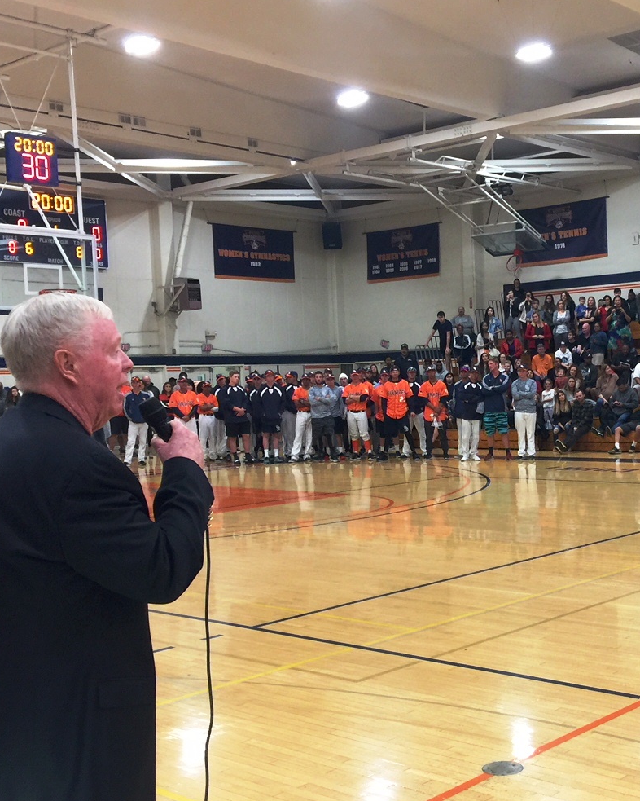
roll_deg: +1.4
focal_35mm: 47
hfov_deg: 31.5
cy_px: 435
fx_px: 1113
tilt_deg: -4.0
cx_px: 486
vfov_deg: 39.5
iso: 50
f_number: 2.2
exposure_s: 1/15
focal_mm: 4.15
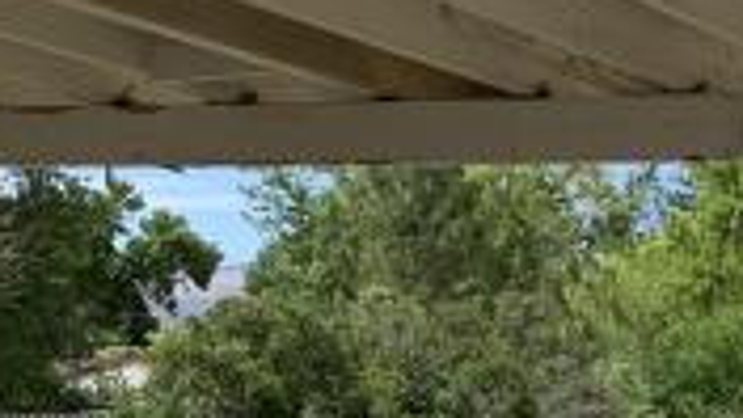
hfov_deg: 17.7
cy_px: 587
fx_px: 2029
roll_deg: -2.1
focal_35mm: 103
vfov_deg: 11.4
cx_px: 1237
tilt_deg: -4.4
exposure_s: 1/1585
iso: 25
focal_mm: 4.25
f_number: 1.8
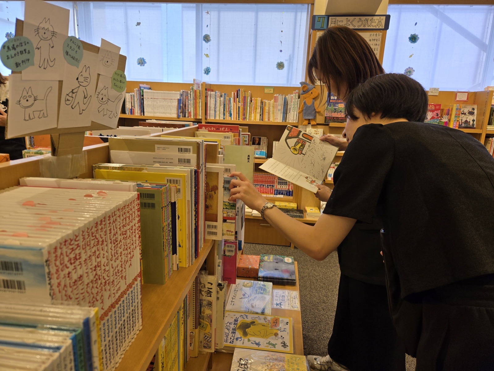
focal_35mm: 23
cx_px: 247
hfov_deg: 73.9
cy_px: 186
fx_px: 328
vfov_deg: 58.9
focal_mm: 5.4
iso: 64
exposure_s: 1/180
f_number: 1.8
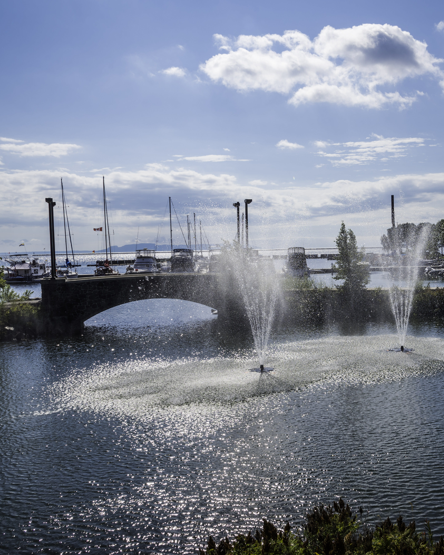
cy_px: 279
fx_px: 558
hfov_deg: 42.4
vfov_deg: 52.8
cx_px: 318
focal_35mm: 34
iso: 200
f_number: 11
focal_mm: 24
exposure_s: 1/640
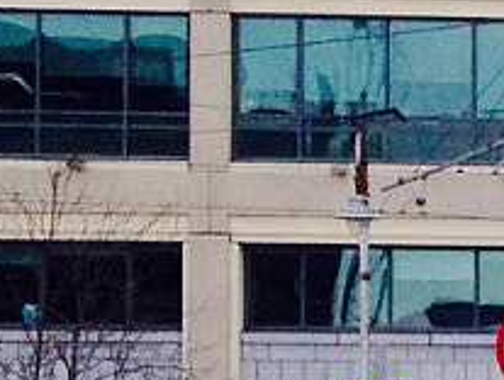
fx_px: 3938
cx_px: 1892
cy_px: 494
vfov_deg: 5.5
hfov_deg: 6.2
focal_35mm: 270
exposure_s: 1/789
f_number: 2.4
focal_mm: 4.28
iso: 50
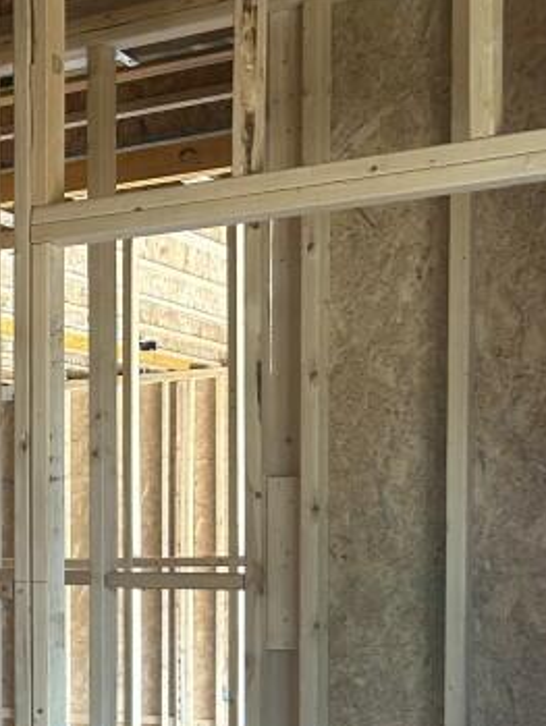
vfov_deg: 25.0
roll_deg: +1.5
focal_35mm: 76
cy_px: 624
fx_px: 1596
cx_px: -417
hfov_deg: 16.5
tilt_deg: -2.2
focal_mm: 5.7
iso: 80
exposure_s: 1/121
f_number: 1.5
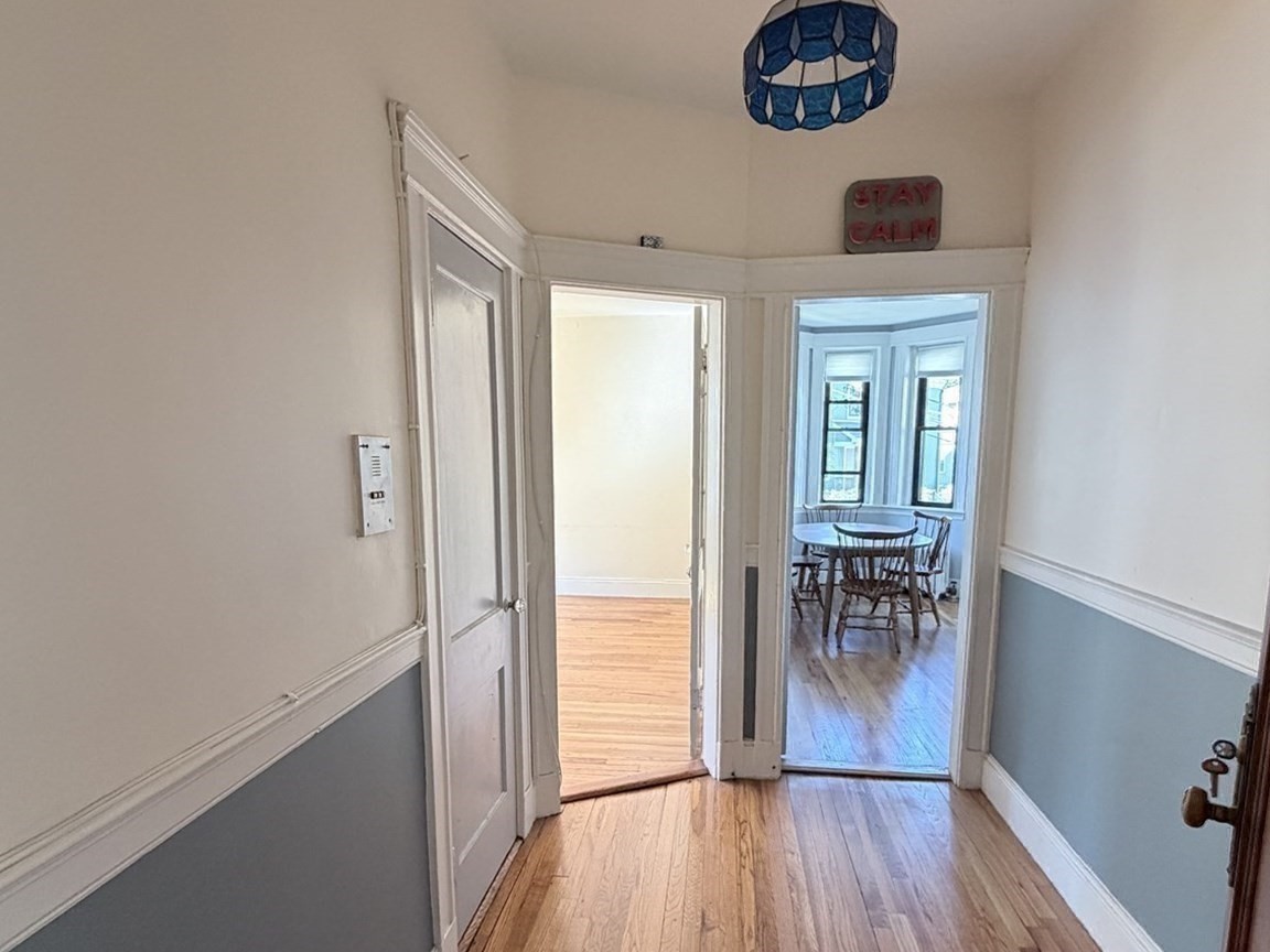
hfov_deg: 102.1
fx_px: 514
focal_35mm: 14
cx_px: 635
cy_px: 476
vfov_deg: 85.7
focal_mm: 2.22
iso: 400
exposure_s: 1/60
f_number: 2.2
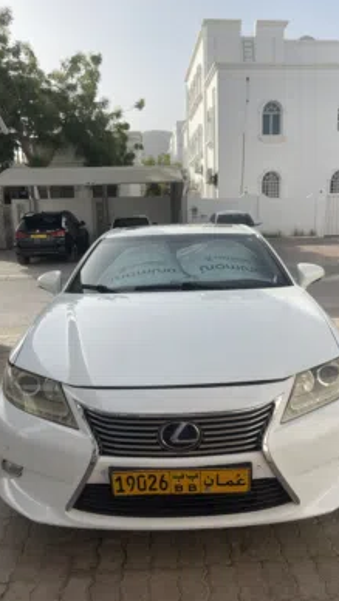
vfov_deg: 67.9
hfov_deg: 41.5
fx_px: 447
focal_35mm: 28
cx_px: 186
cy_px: 303
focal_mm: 5.1
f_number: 1.6
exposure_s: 1/3344
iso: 32
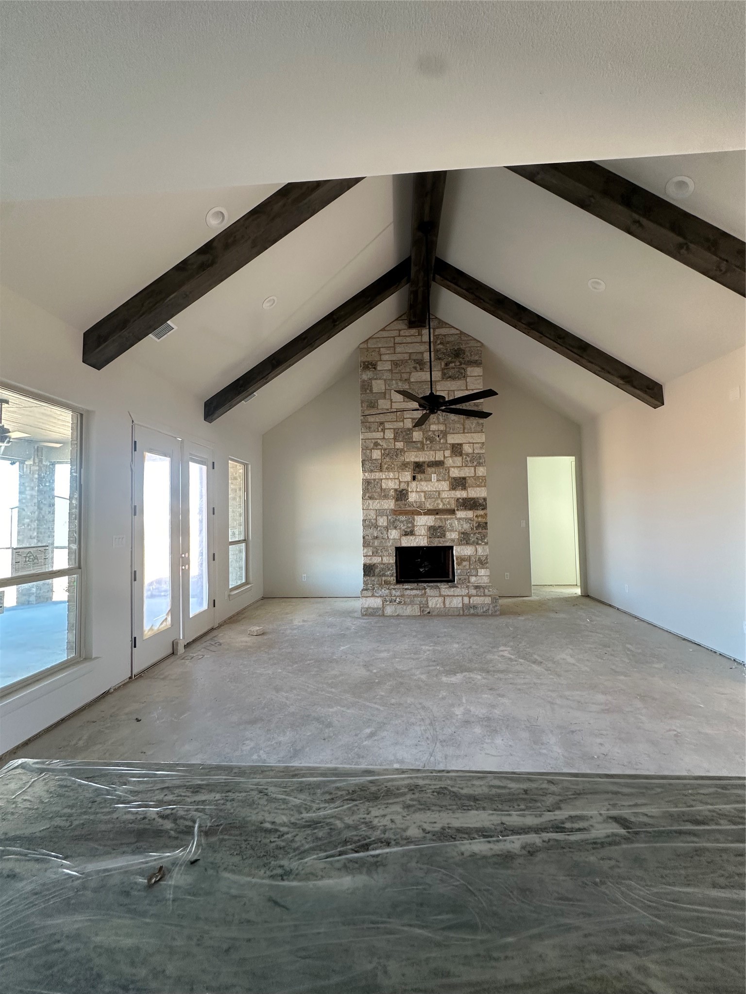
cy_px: 497
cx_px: 373
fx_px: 402
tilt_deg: +2.5
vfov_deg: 102.1
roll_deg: -0.2
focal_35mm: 14
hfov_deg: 85.7
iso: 200
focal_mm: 2.22
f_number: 2.2
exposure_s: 1/99
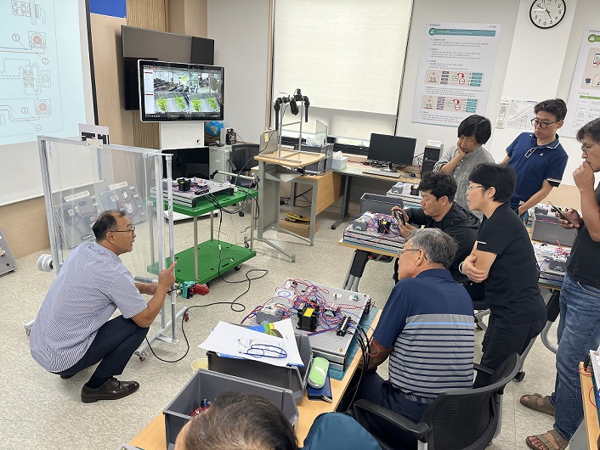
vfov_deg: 53.1
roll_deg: -4.3
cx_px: 300
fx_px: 451
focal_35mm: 26
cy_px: 225
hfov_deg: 67.3
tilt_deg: -17.5
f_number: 1.6
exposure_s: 1/60
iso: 64
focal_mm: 5.1
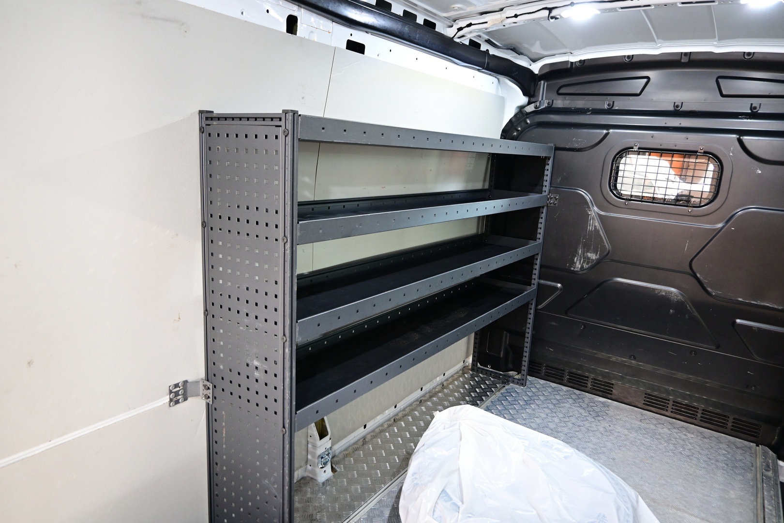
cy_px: 262
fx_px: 523
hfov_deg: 73.7
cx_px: 392
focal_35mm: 24
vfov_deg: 53.1
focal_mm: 16
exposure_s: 1/25
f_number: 3.5
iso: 1400
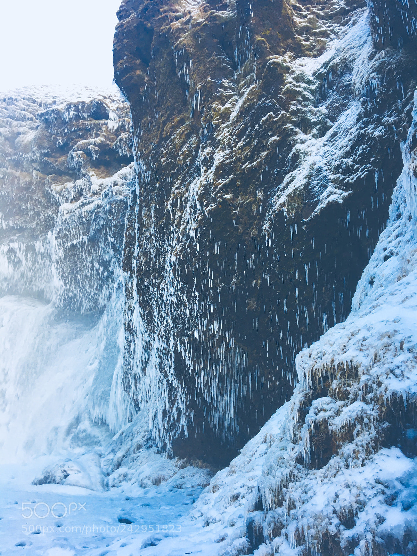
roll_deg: -2.0
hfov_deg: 48.2
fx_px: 466
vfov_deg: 61.7
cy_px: 278
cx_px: 208
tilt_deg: +21.5
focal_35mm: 29
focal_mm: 4.15
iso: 25
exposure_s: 1/33
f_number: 2.2
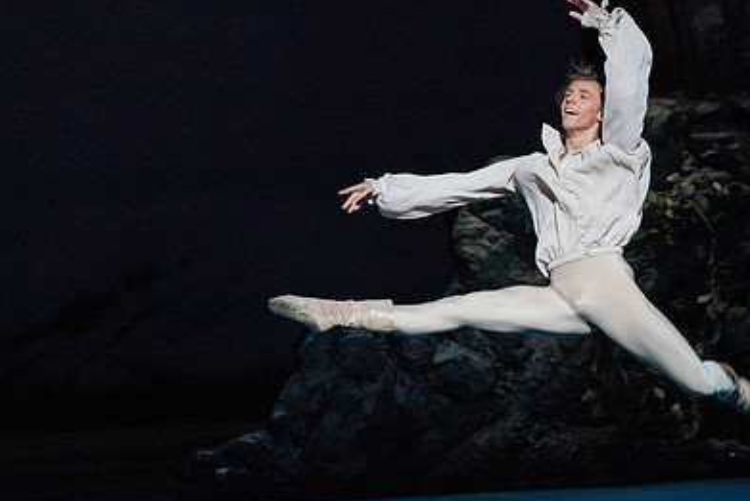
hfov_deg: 4.5
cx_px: 387
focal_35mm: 455
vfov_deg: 3.0
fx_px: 9482
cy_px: 293
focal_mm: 294
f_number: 5.6
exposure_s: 1/200
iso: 8000
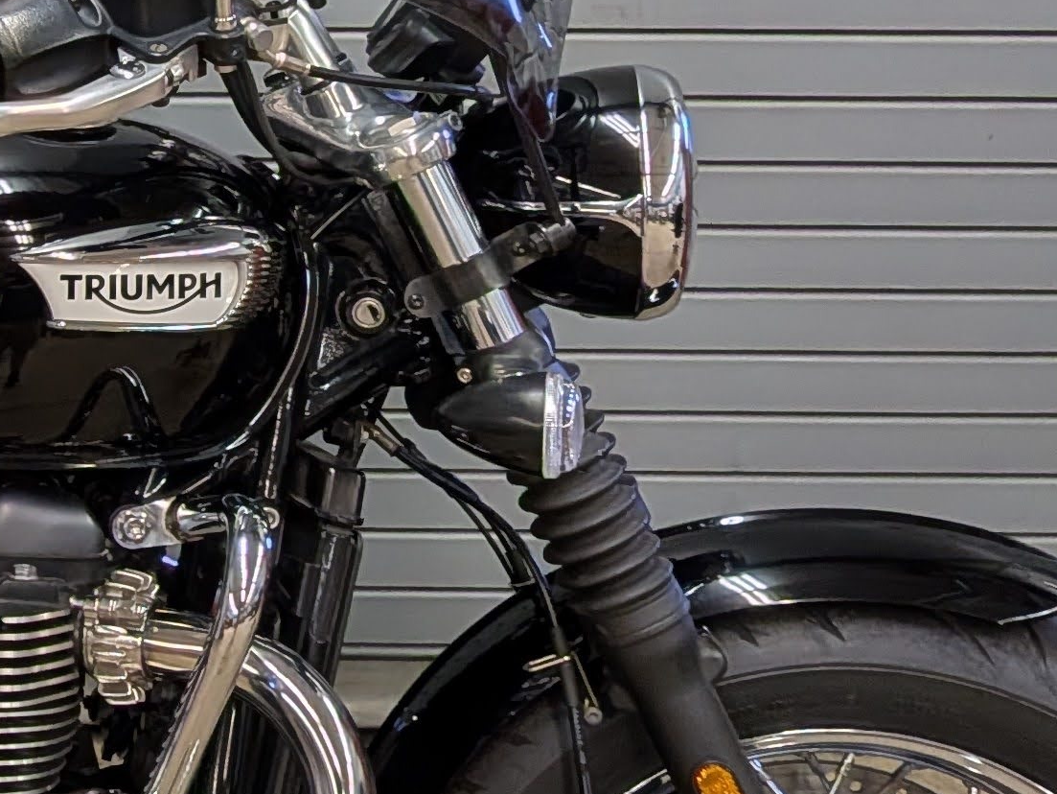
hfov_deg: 20.2
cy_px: 191
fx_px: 2657
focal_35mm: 87
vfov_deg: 16.9
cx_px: -391
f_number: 1.7
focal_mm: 4.53
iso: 33
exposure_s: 1/60
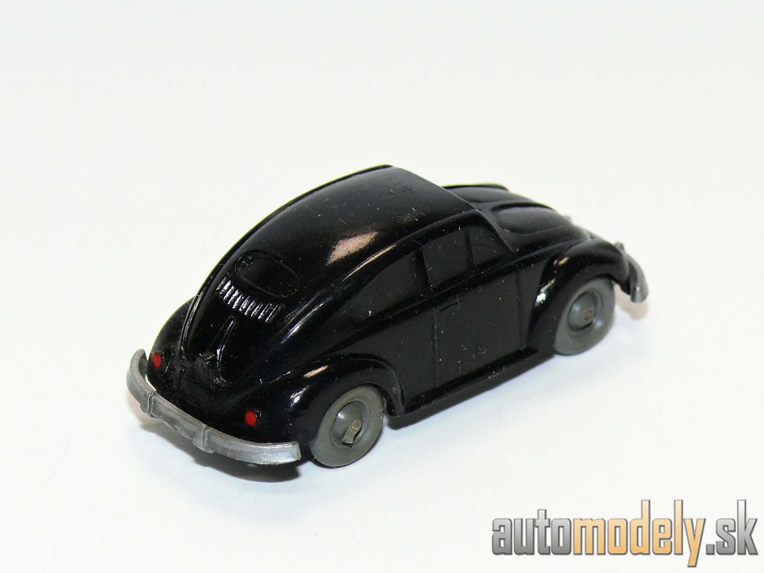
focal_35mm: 157
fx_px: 3465
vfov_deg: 9.5
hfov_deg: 12.6
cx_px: 382
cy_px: 286
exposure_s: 1/30
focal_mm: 18.6
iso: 100
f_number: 4
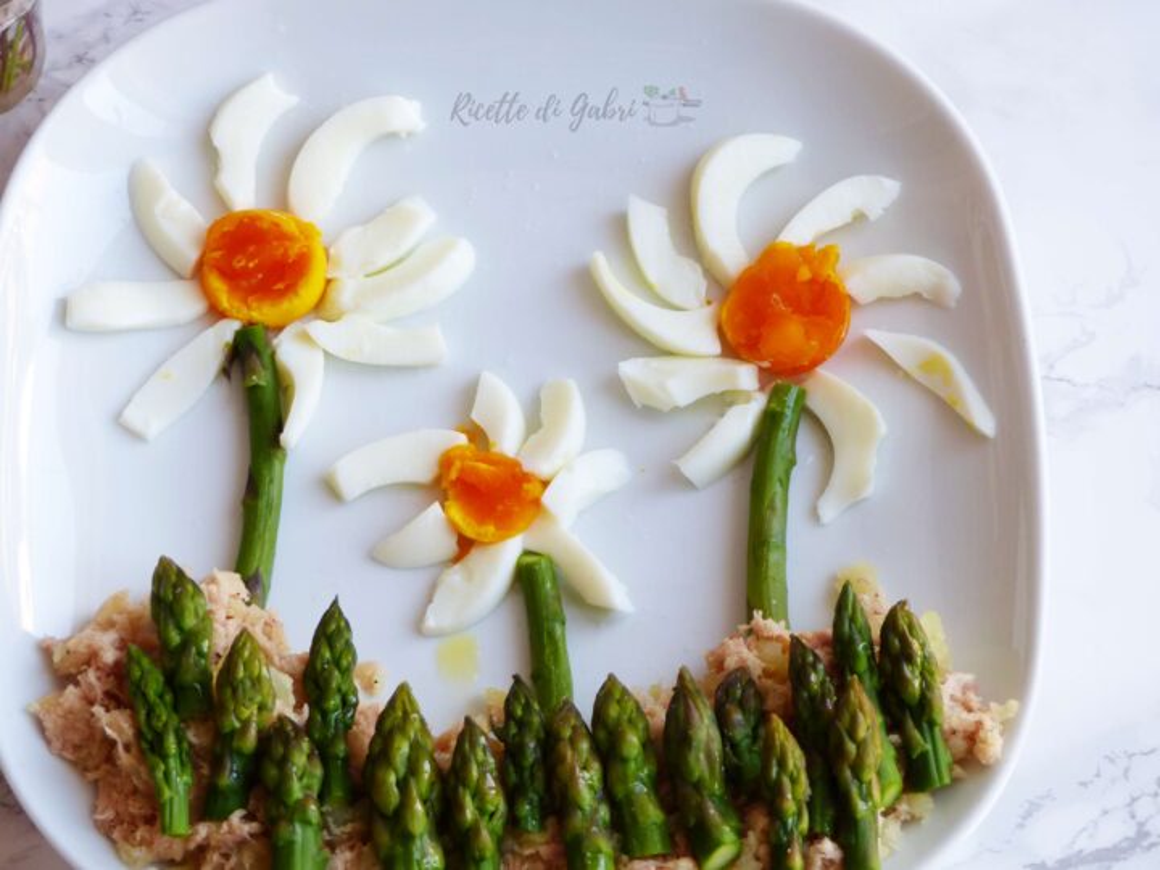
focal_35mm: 109
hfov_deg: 18.0
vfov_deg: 13.6
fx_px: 3653
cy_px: 435
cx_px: 580
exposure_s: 1/100
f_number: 2.8
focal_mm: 19.6
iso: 100
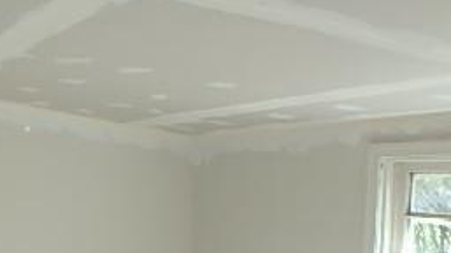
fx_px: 681
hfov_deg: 32.8
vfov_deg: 20.1
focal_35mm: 57
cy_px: 278
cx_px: -26
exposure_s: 1/100
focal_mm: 3.7
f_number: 3.5
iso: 125
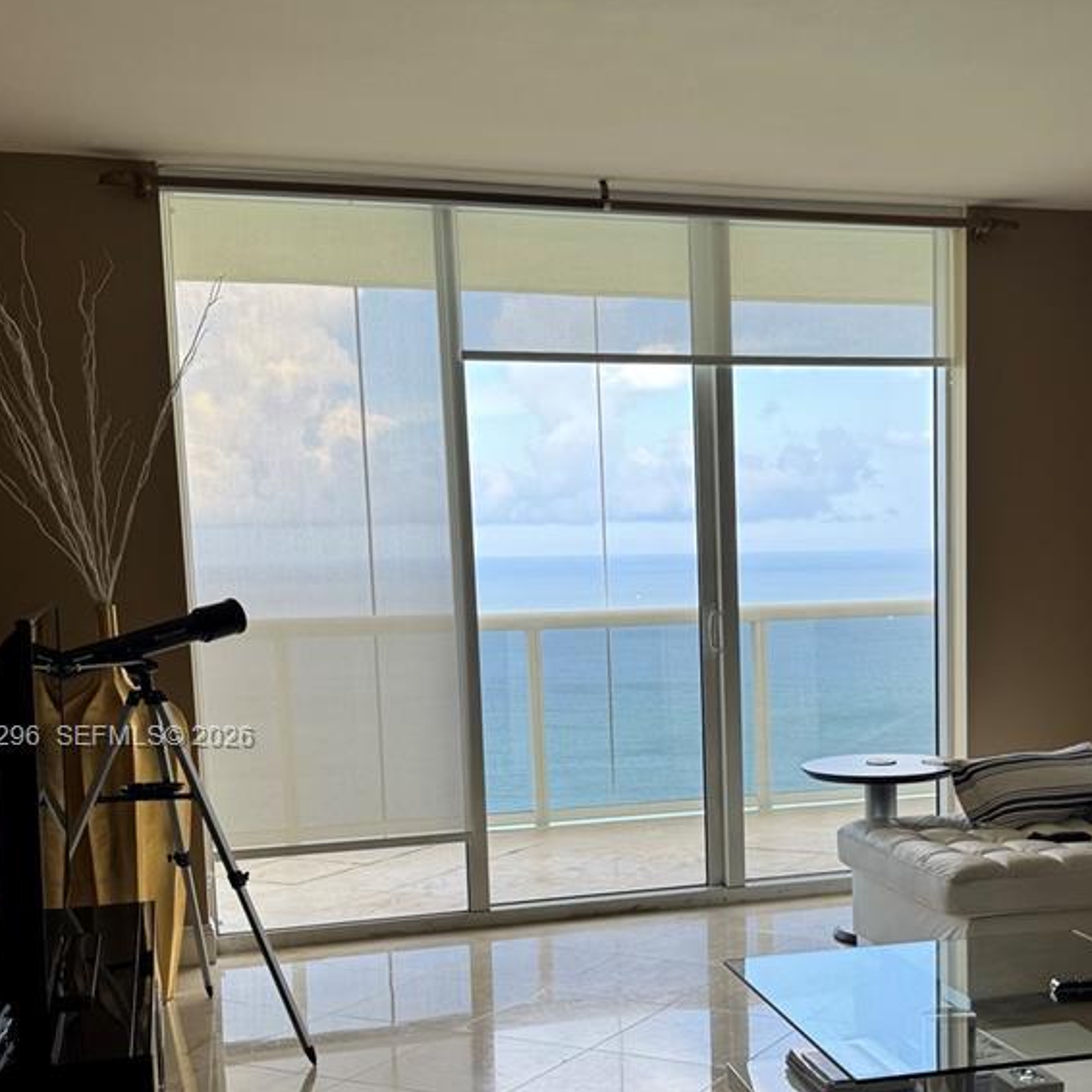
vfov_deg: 37.1
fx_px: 1606
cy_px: 739
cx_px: 764
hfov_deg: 37.0
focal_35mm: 45
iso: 64
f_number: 1.78
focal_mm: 6.76
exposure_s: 1/230
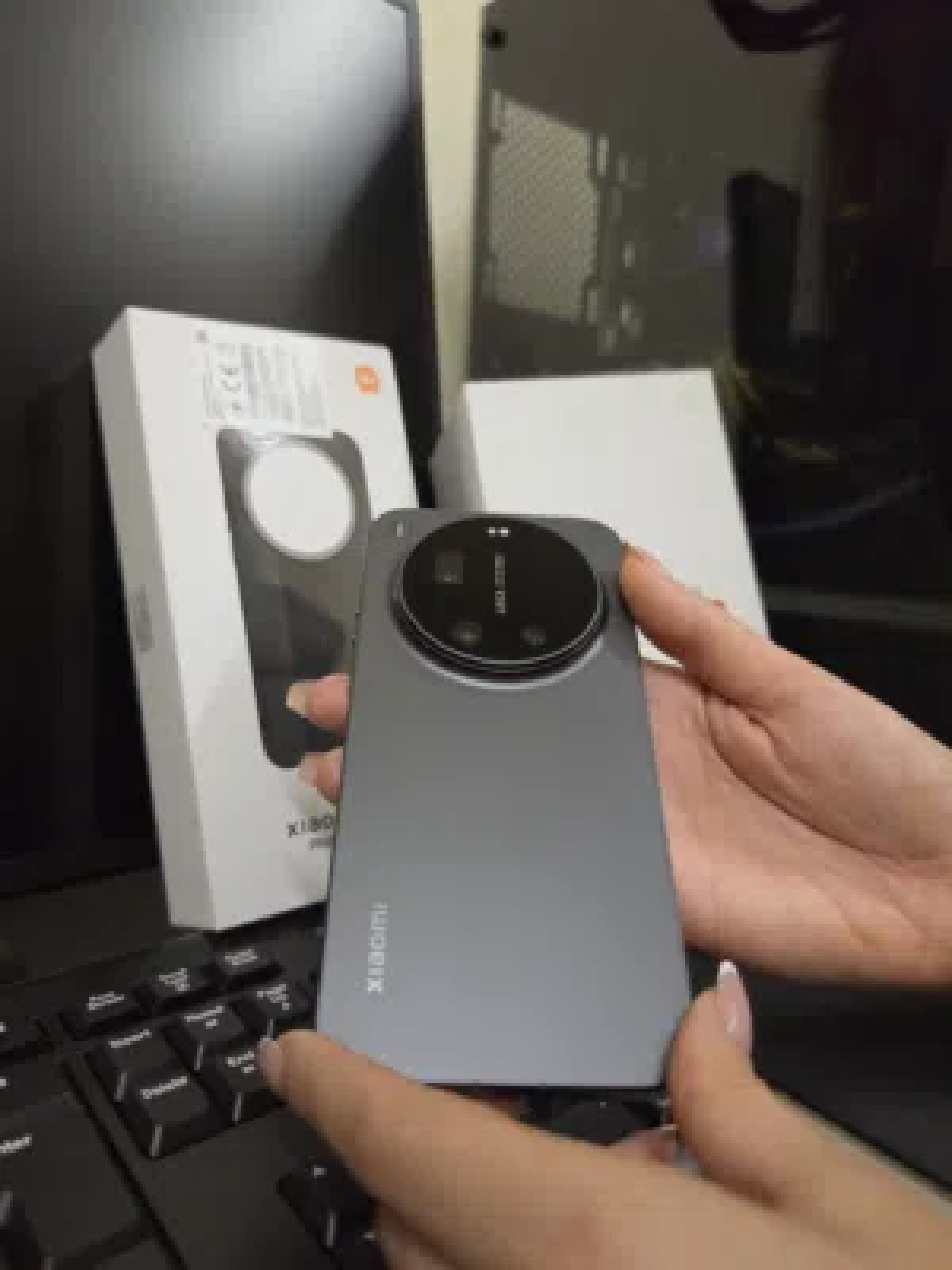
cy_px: 635
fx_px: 843
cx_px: 476
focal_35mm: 23
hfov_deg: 58.9
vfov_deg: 73.9
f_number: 1.4
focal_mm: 6.5
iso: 800
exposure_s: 1/100
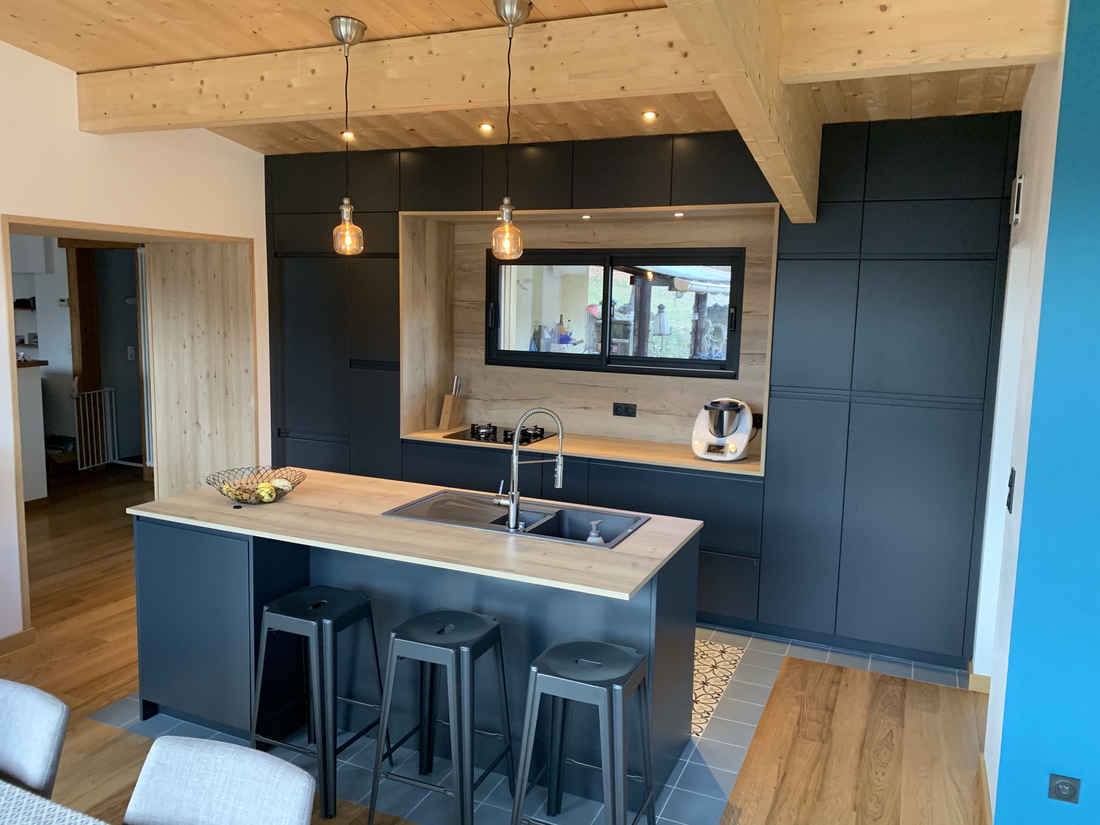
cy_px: 412
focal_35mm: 26
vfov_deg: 53.1
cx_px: 550
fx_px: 826
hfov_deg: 67.3
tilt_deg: -6.5
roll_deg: -1.9
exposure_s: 1/60
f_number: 1.8
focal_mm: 4.25
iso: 200
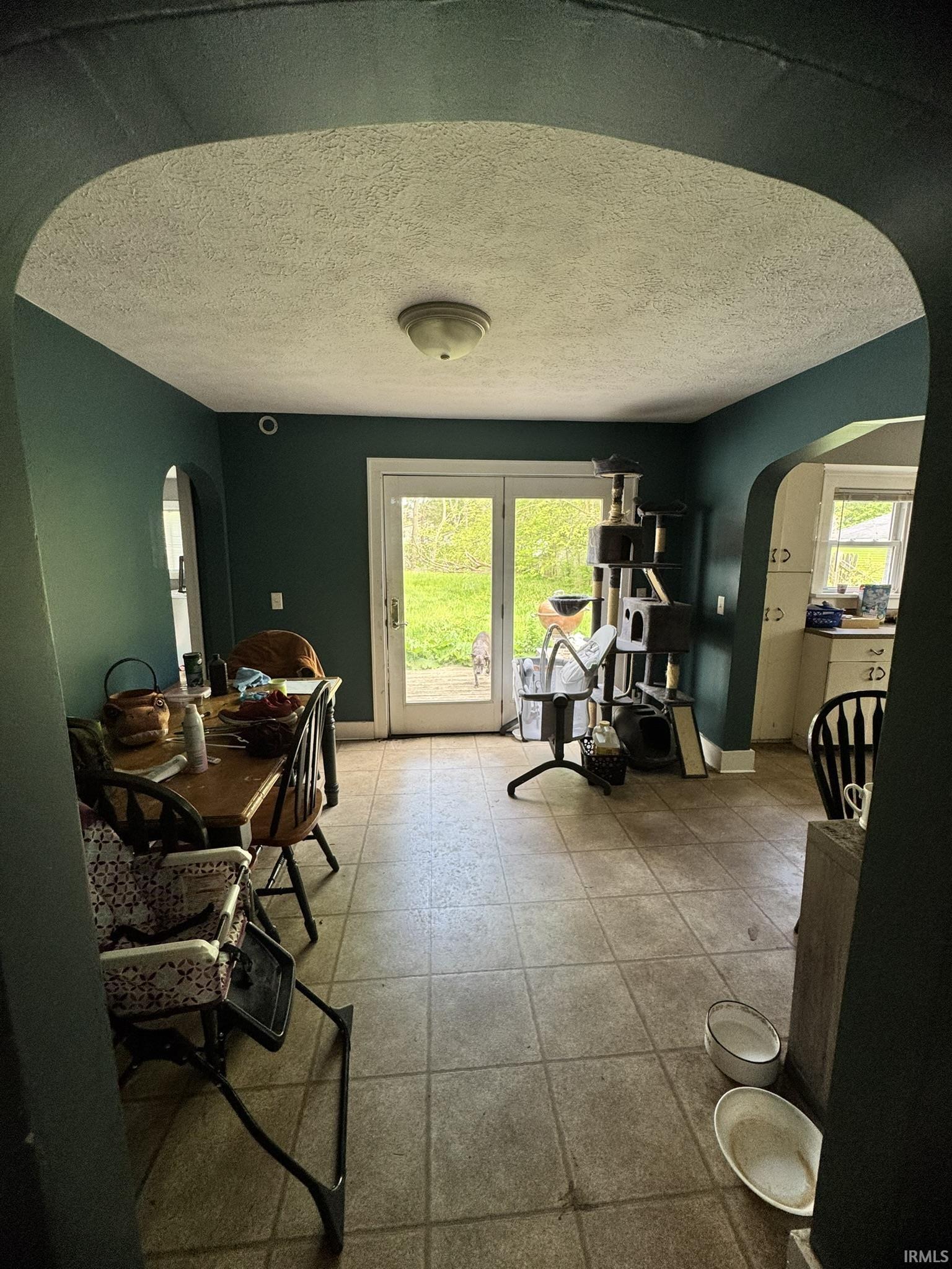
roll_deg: -0.3
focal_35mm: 14
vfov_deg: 102.1
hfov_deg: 85.7
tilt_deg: -8.4
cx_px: 476
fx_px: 513
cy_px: 634
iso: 125
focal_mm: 2.22
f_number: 2.2
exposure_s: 1/99
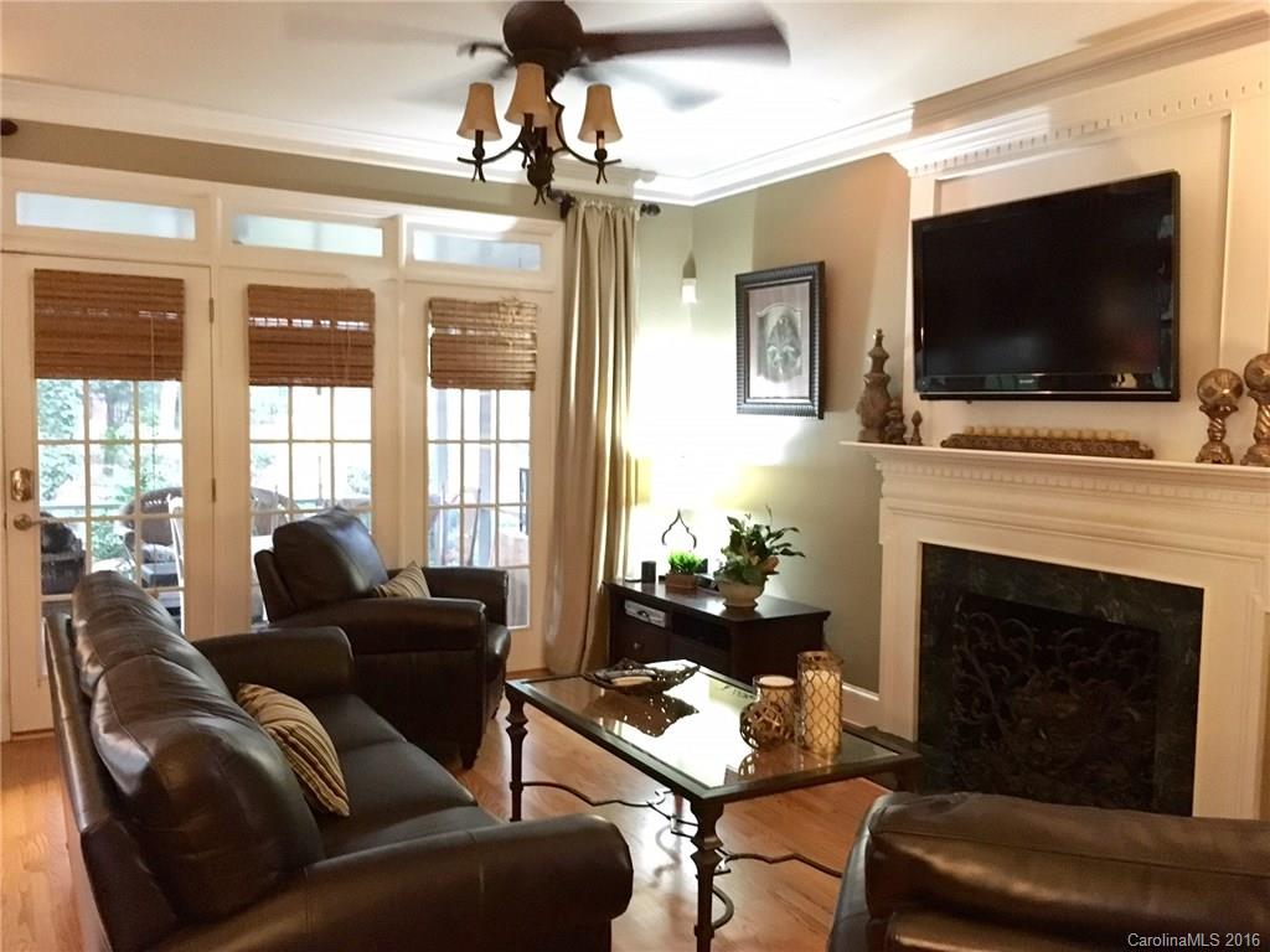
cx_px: 635
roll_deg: -1.0
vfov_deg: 48.2
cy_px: 476
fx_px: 1064
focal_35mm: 29
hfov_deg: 61.7
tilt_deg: -6.0
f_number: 2.2
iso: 1000
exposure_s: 1/15
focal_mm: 4.15
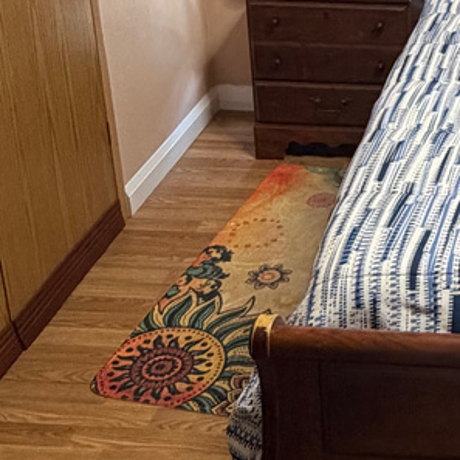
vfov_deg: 25.4
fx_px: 962
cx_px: 528
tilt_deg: -18.2
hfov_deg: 24.7
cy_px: -9
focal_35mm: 64
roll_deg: -1.9
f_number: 2.2
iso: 320
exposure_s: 1/71
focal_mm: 2.22
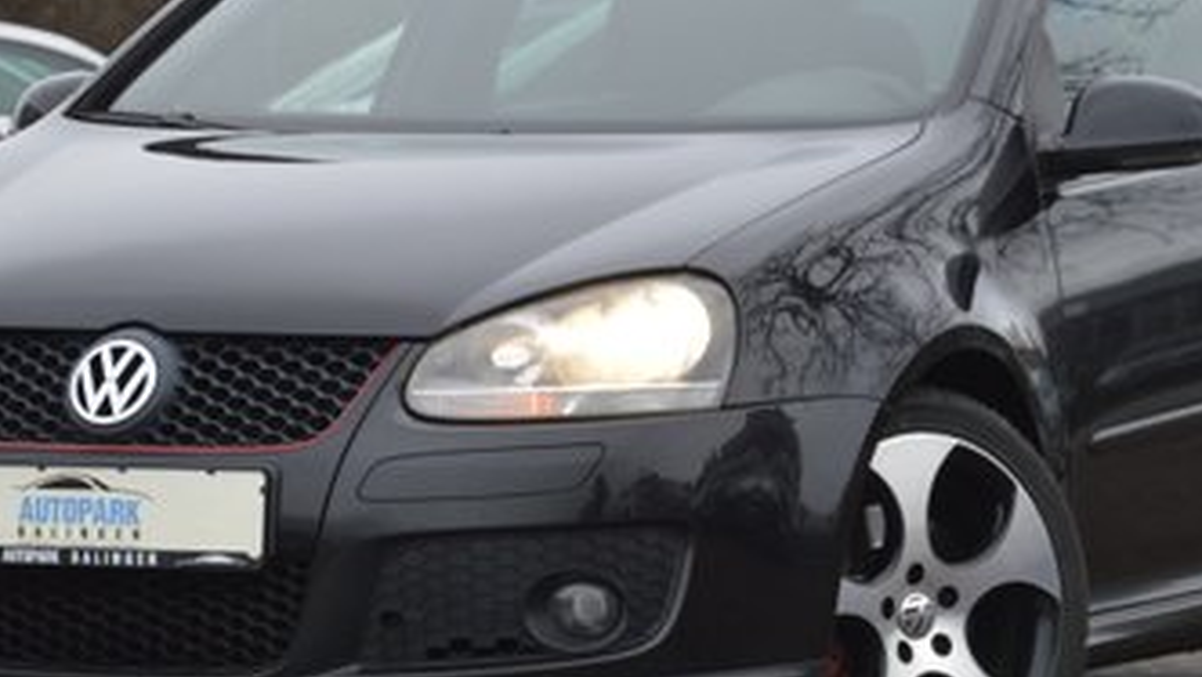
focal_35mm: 227
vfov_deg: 5.4
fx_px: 7238
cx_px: 572
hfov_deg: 9.5
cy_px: 529
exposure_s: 1/125
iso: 400
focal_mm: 75
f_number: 5.3
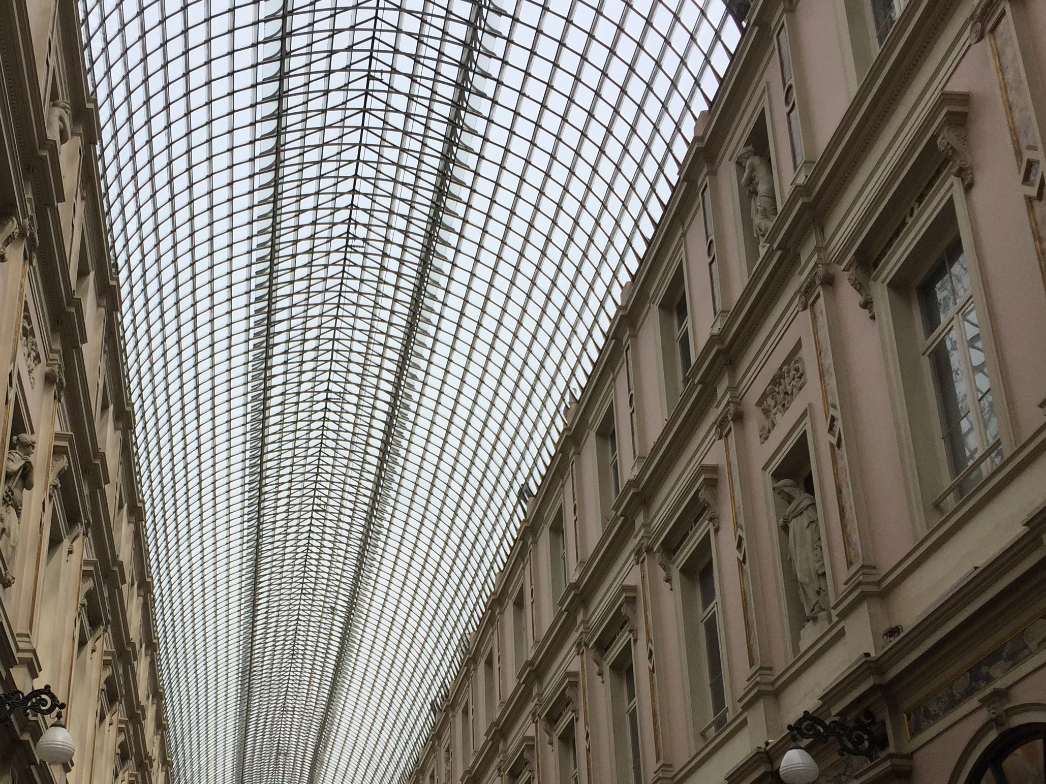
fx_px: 1390
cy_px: 602
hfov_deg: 40.6
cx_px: 333
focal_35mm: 46
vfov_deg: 30.9
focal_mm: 4.15
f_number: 2.2
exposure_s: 1/1721
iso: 32
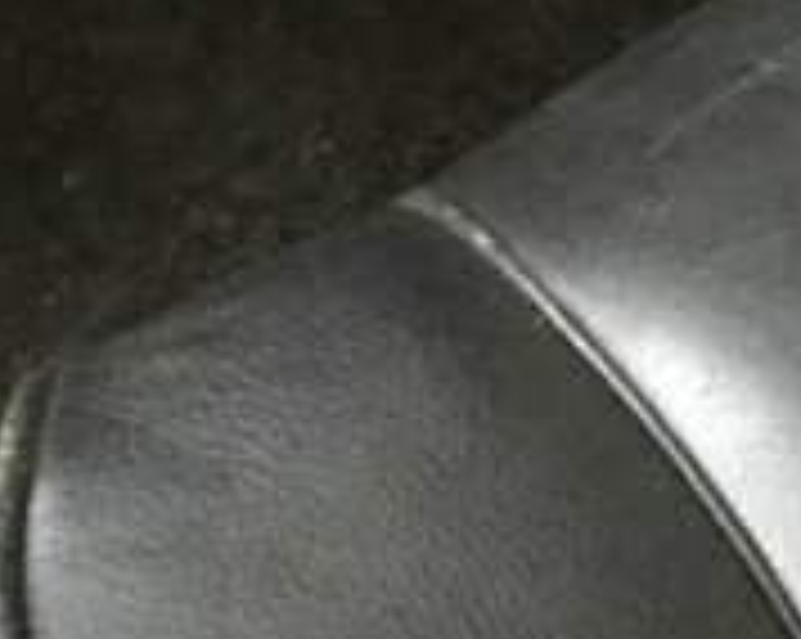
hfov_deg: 9.5
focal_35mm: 191
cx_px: 1539
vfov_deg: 7.4
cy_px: -1048
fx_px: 4523
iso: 320
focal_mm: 4.15
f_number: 2.2
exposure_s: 1/17
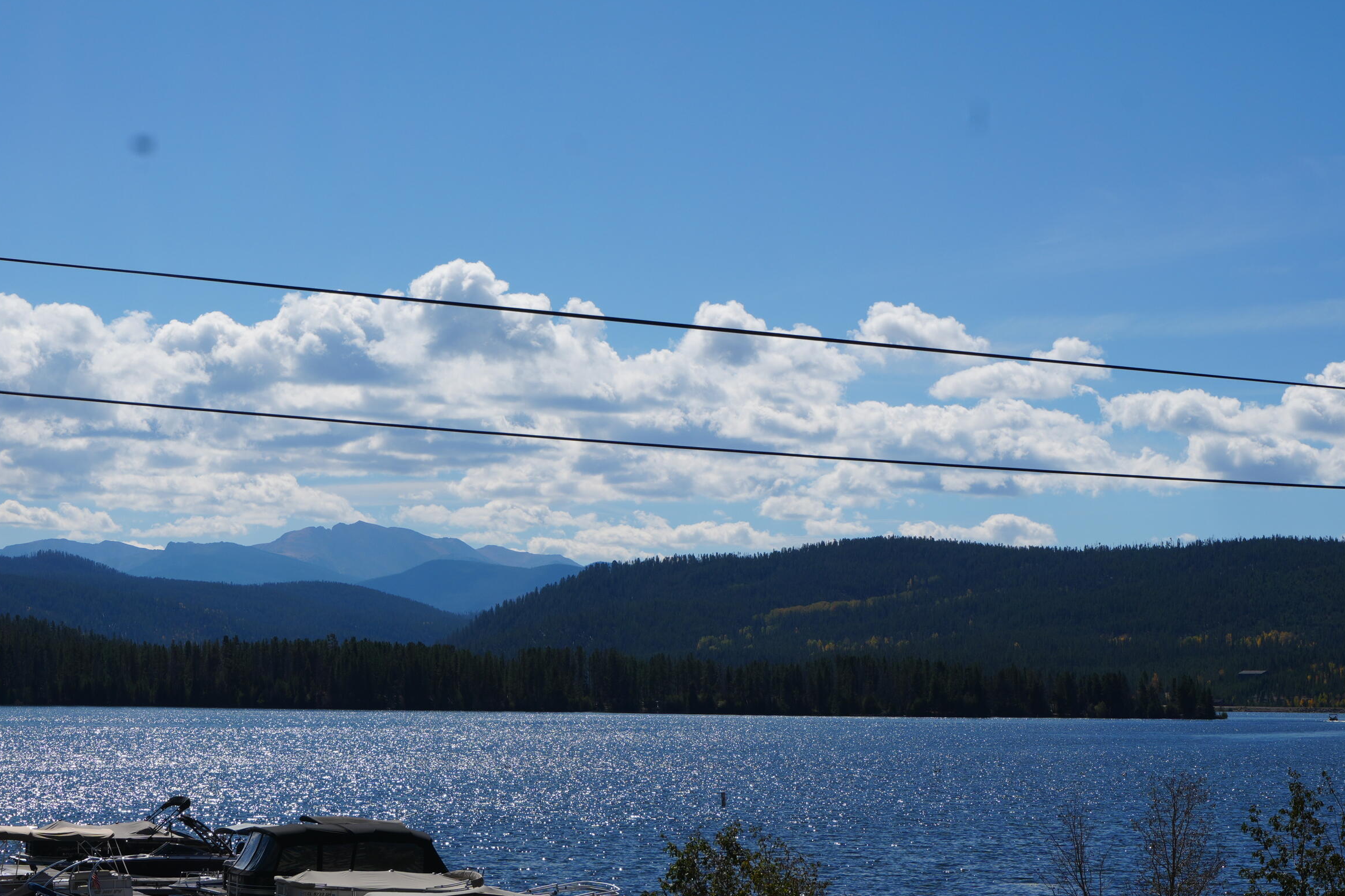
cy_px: 474
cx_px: 605
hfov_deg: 21.2
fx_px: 3587
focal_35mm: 96
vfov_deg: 14.3
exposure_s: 1/500
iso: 100
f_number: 11
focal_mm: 50
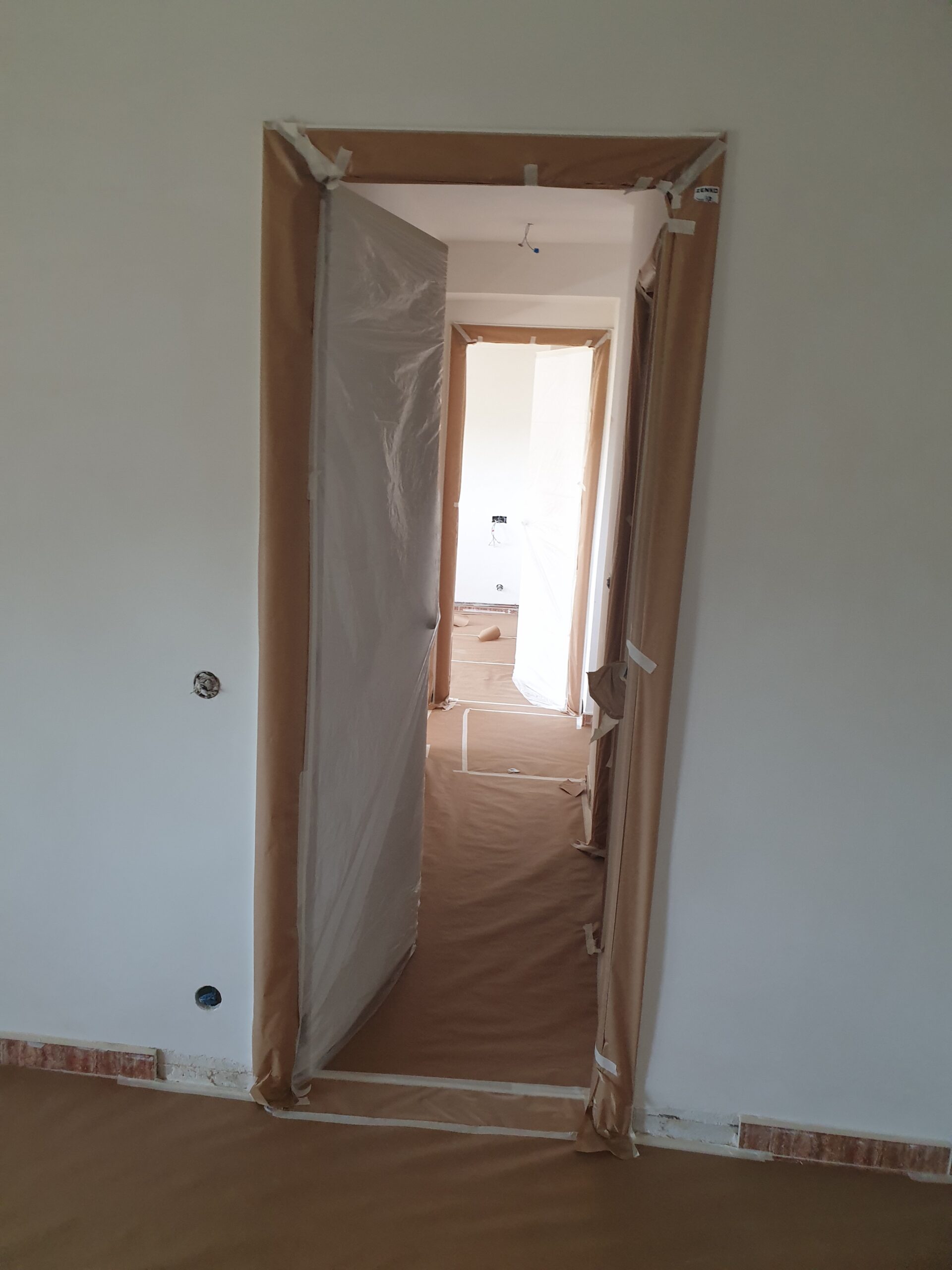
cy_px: 635
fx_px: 953
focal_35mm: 26
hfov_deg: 53.1
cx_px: 476
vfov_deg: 67.3
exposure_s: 1/50
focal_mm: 4.3
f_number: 2.4
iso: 250
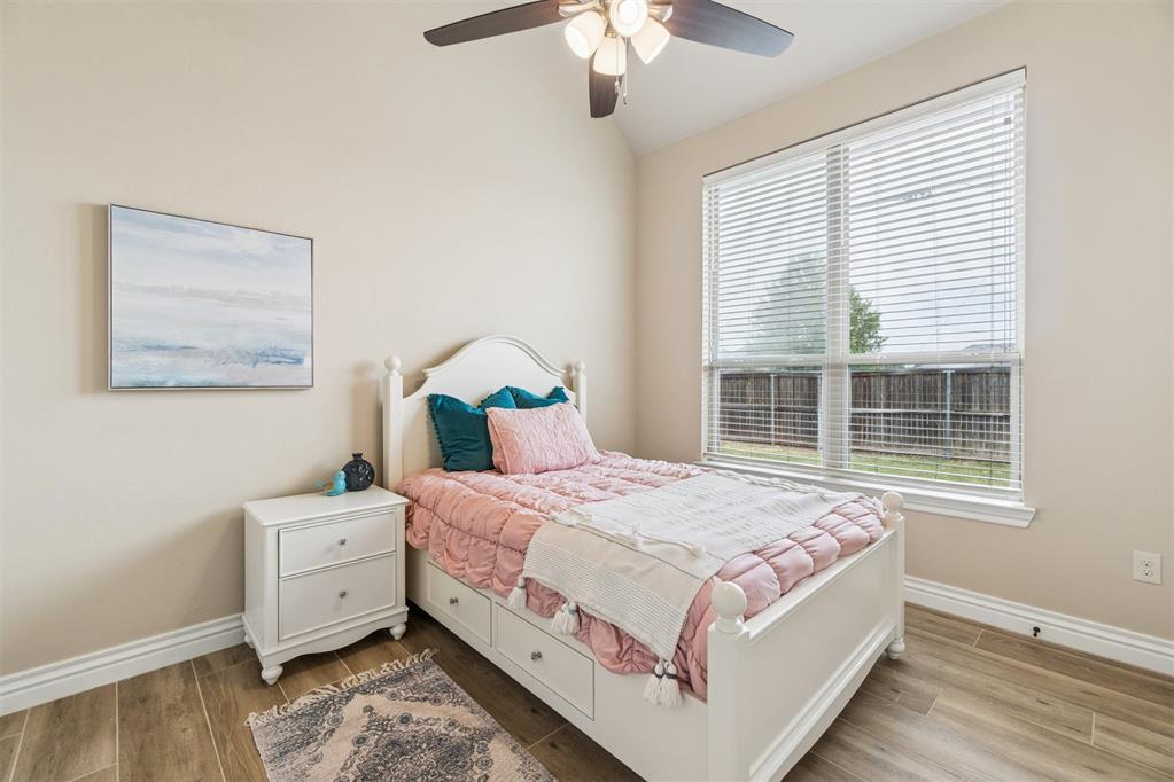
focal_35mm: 15
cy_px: 391
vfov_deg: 77.3
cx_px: 587
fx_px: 489
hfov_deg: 100.4
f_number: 6.3
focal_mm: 10
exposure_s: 1/40
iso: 200
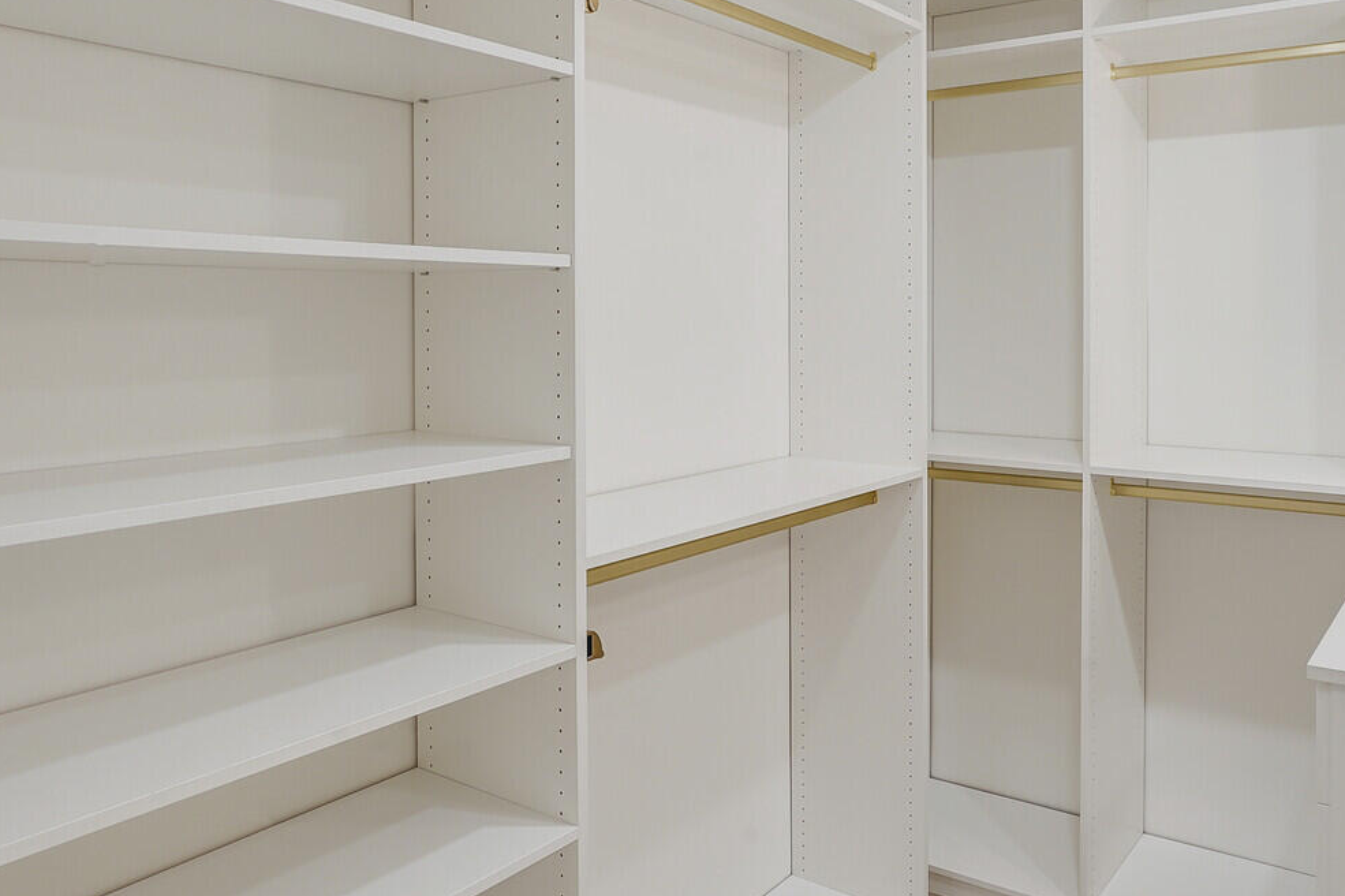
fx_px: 971
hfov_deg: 65.1
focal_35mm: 26
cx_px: 1012
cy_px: 316
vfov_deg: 48.9
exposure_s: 1/8
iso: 320
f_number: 11
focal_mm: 16
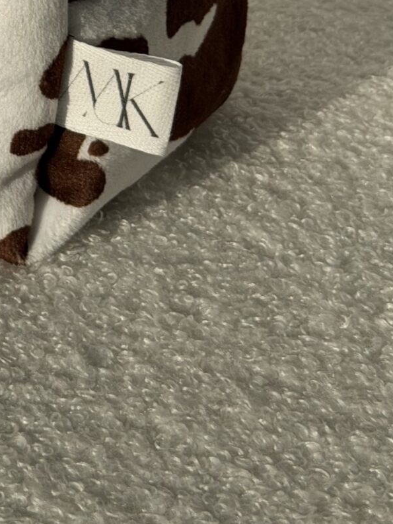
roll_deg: +1.2
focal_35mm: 155
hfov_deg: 9.4
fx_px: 2346
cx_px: -98
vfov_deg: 12.2
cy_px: -256
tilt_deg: -23.6
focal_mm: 6.76
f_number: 1.78
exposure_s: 1/13333
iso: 64
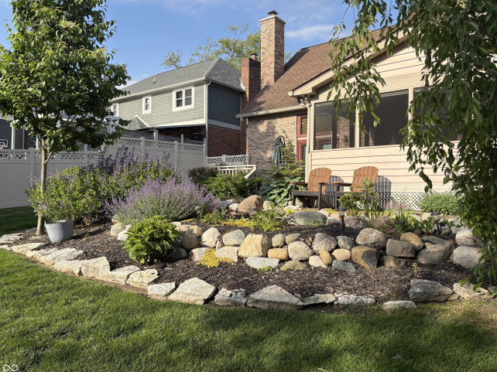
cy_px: 186
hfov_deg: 65.3
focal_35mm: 27
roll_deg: -1.0
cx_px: 254
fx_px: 388
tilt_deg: +1.4
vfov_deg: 51.3
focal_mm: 5.96
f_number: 1.6
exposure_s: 1/1953
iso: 50
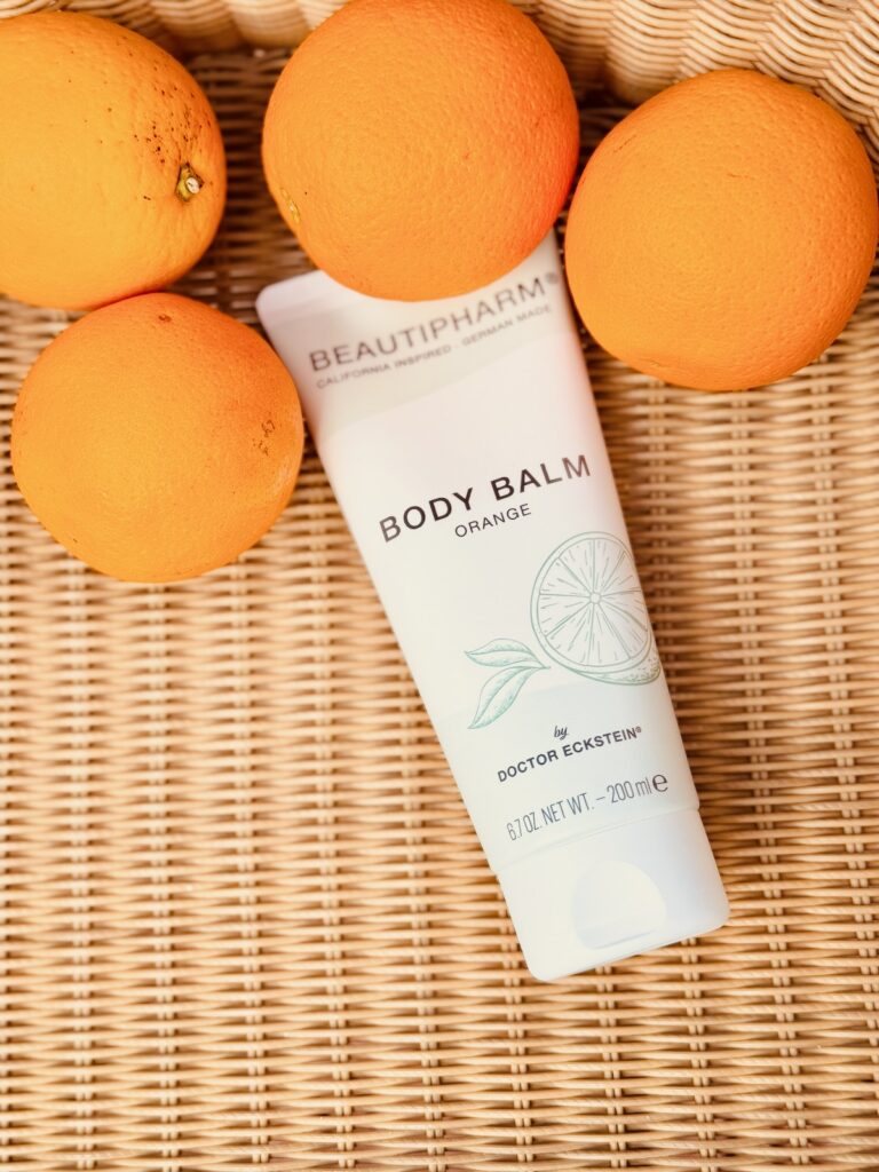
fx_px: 1625
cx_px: 440
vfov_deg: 39.7
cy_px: 586
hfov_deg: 30.3
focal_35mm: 48
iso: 64
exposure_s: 1/1869
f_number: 1.78
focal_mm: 6.76
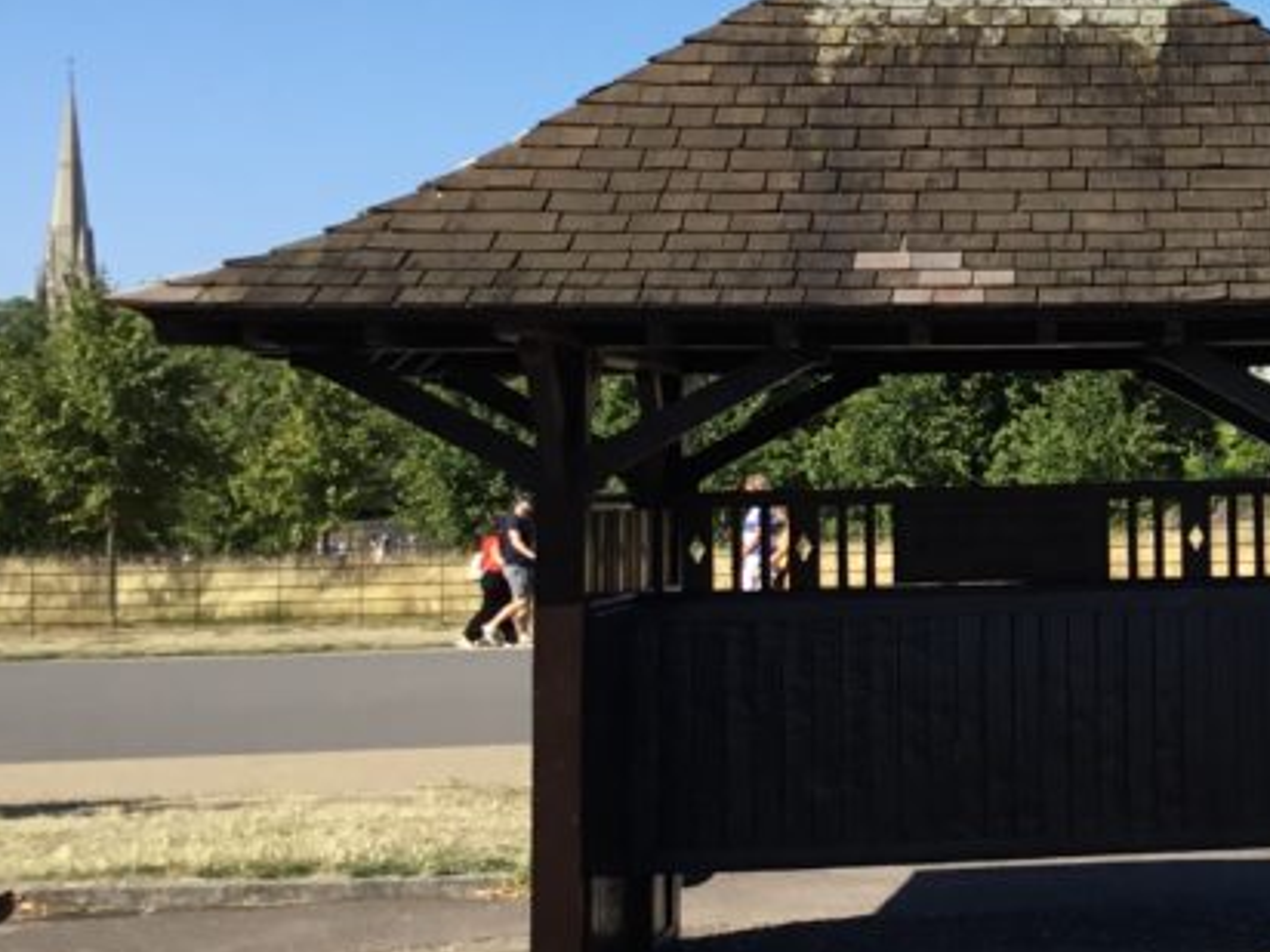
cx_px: 1452
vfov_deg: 19.1
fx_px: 2825
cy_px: 320
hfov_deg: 23.5
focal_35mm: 77
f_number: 2.4
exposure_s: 1/1072
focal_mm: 3.3
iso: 25
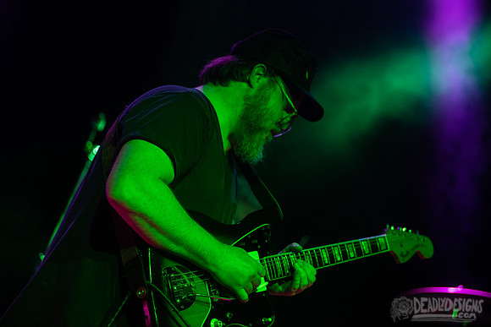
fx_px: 1501
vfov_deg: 12.5
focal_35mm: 110
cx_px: 246
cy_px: 164
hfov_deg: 18.6
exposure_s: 1/250
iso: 2500
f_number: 3.2
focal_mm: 110
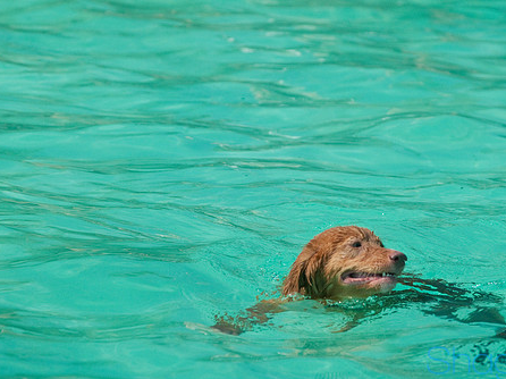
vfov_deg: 4.0
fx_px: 5479
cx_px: 279
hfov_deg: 5.3
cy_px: 200
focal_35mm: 375
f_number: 5.6
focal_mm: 200
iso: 400
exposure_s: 1/1250
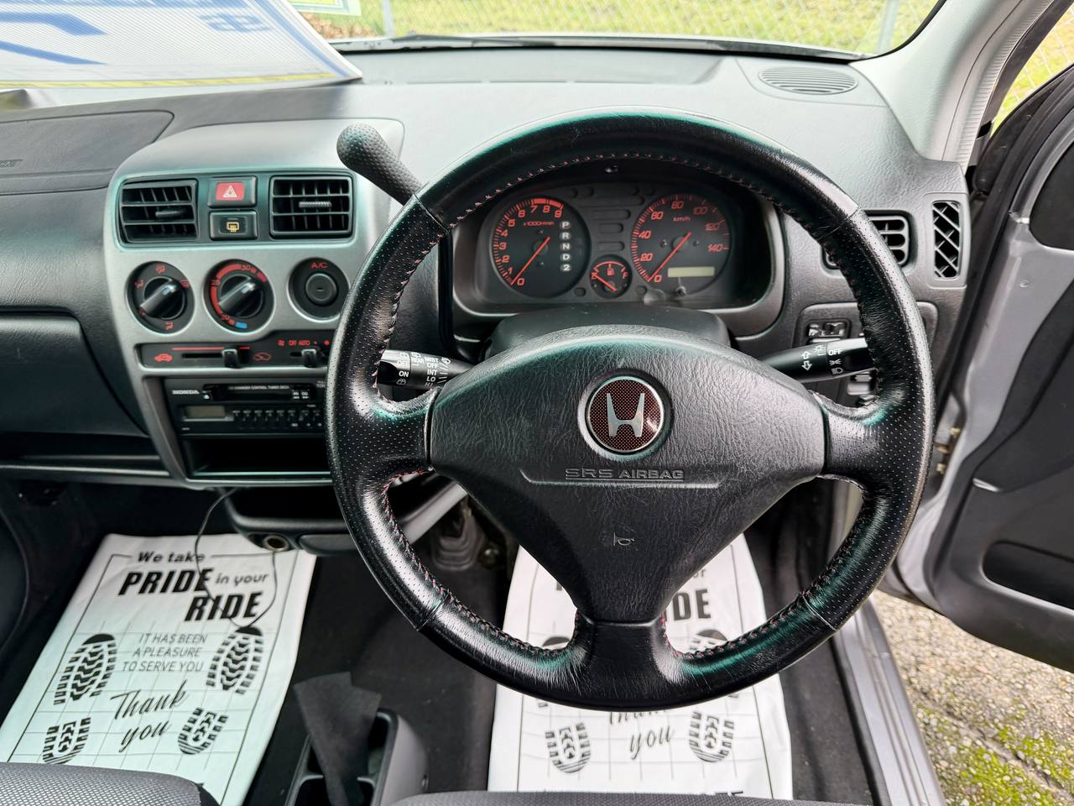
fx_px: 745
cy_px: 403
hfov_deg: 71.6
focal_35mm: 24
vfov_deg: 56.8
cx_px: 537
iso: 125
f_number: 1.78
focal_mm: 6.76
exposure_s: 1/121
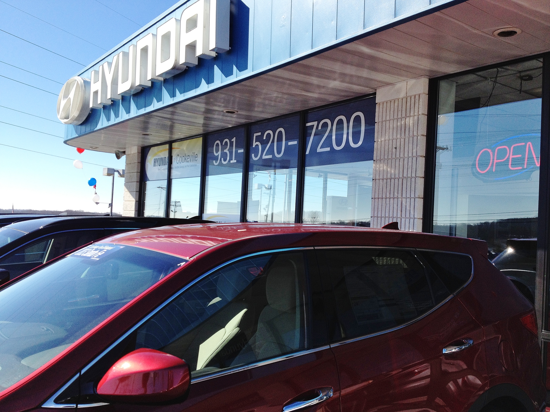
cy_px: 206
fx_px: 556
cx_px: 275
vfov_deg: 40.7
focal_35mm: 35
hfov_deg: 52.6
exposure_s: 1/1314
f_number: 2.4
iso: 50
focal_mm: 4.28
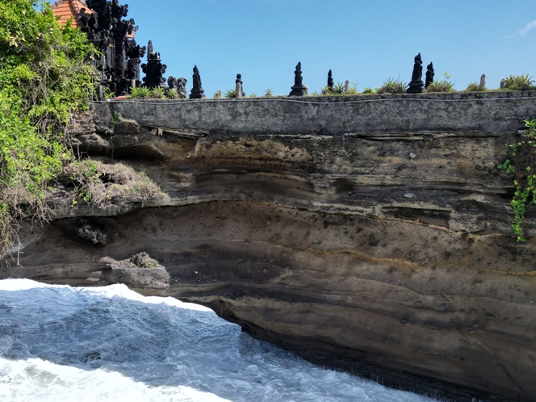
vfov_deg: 38.6
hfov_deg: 49.5
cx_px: 194
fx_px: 573
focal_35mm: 37
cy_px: 224
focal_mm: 6.72
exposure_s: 1/3200
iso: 110
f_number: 1.7
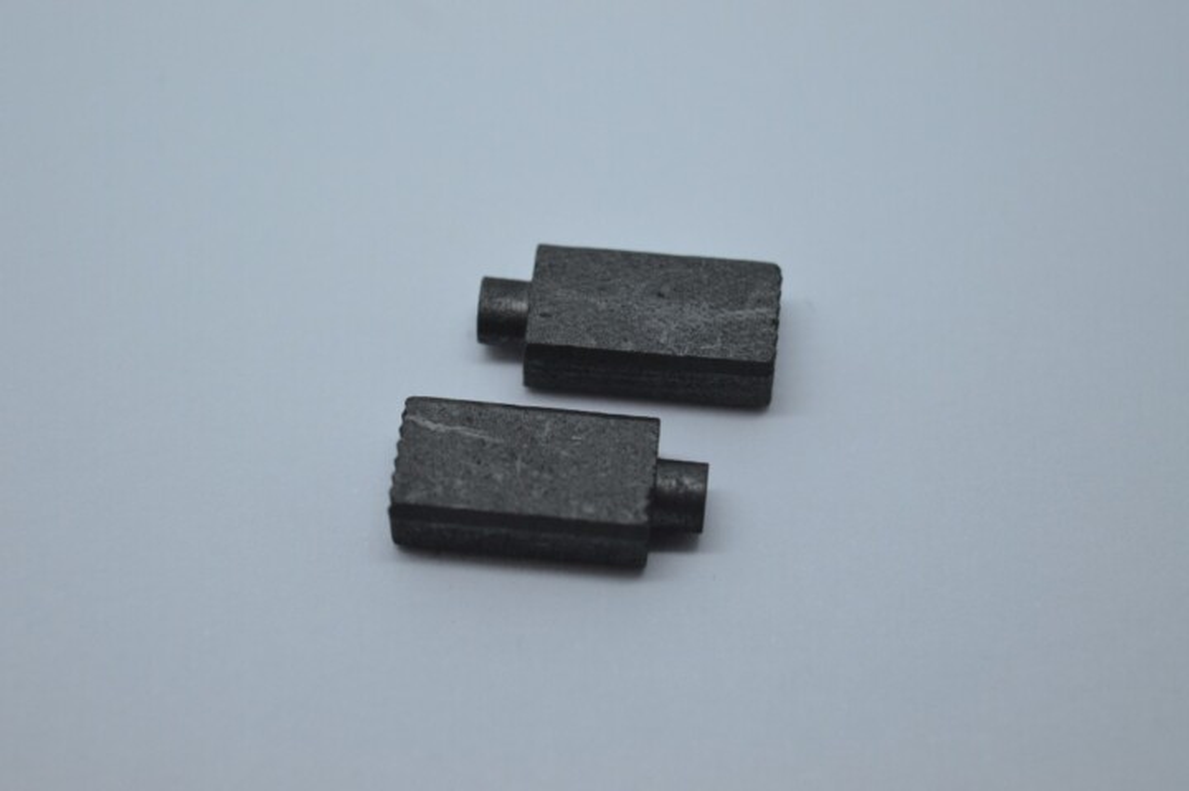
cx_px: 594
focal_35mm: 82
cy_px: 396
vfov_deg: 16.5
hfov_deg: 24.6
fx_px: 2723
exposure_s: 1/125
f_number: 5.6
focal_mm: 55
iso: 400
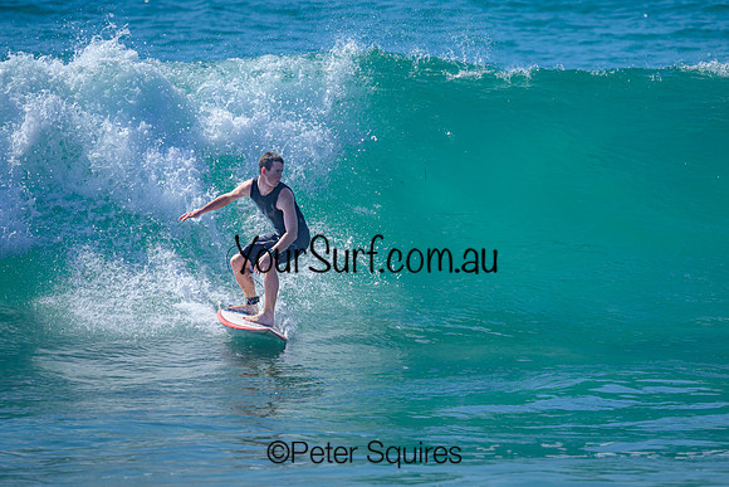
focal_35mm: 1101
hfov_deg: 1.9
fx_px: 22297
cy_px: 211
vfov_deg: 1.2
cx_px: 384
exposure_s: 1/3200
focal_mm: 800
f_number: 6.3
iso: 400
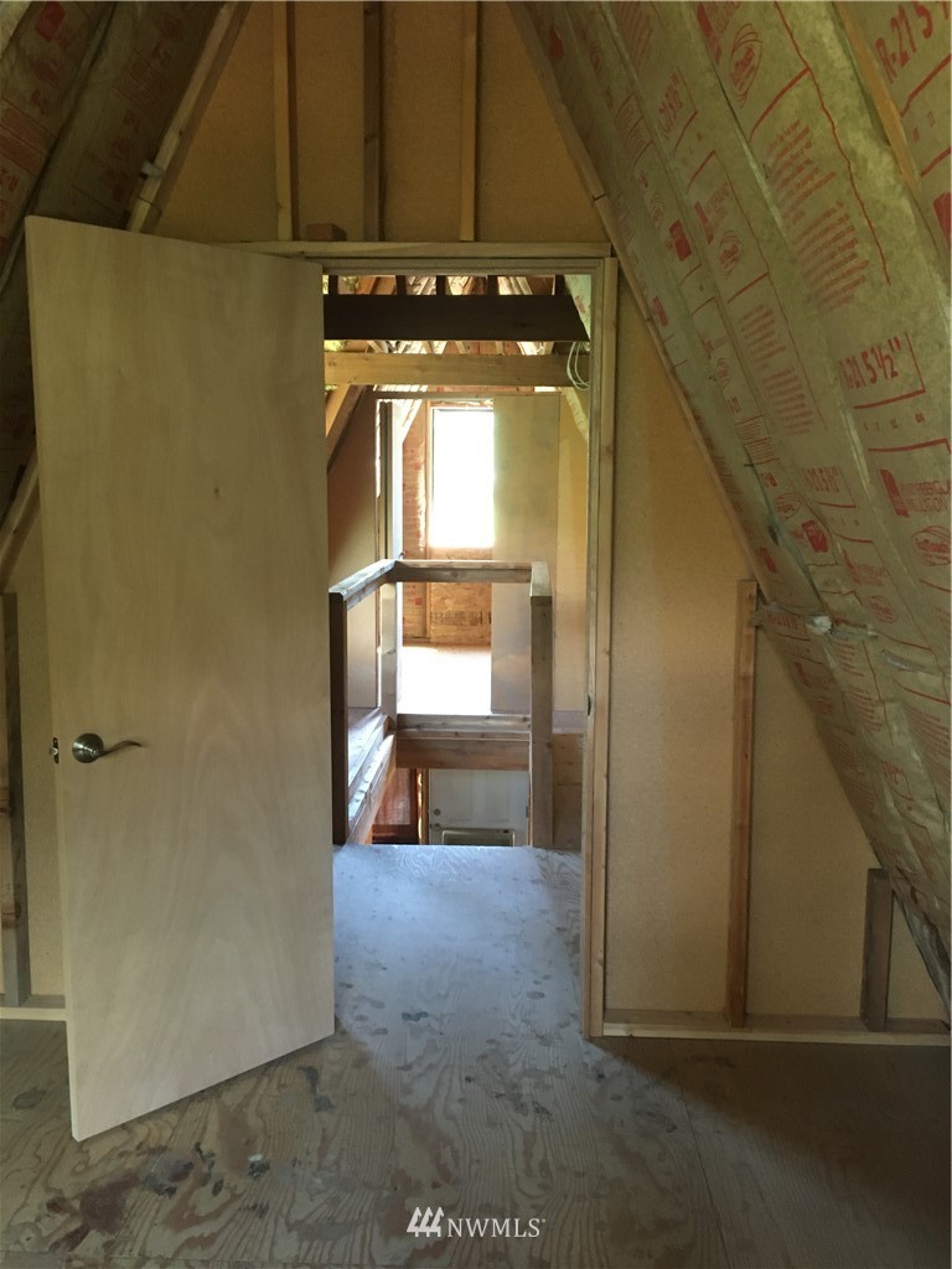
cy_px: 634
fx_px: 1063
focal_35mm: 29
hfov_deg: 48.2
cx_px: 476
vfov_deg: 61.7
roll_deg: -0.7
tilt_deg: -6.3
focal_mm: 4.15
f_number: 2.2
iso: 200
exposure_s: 1/17
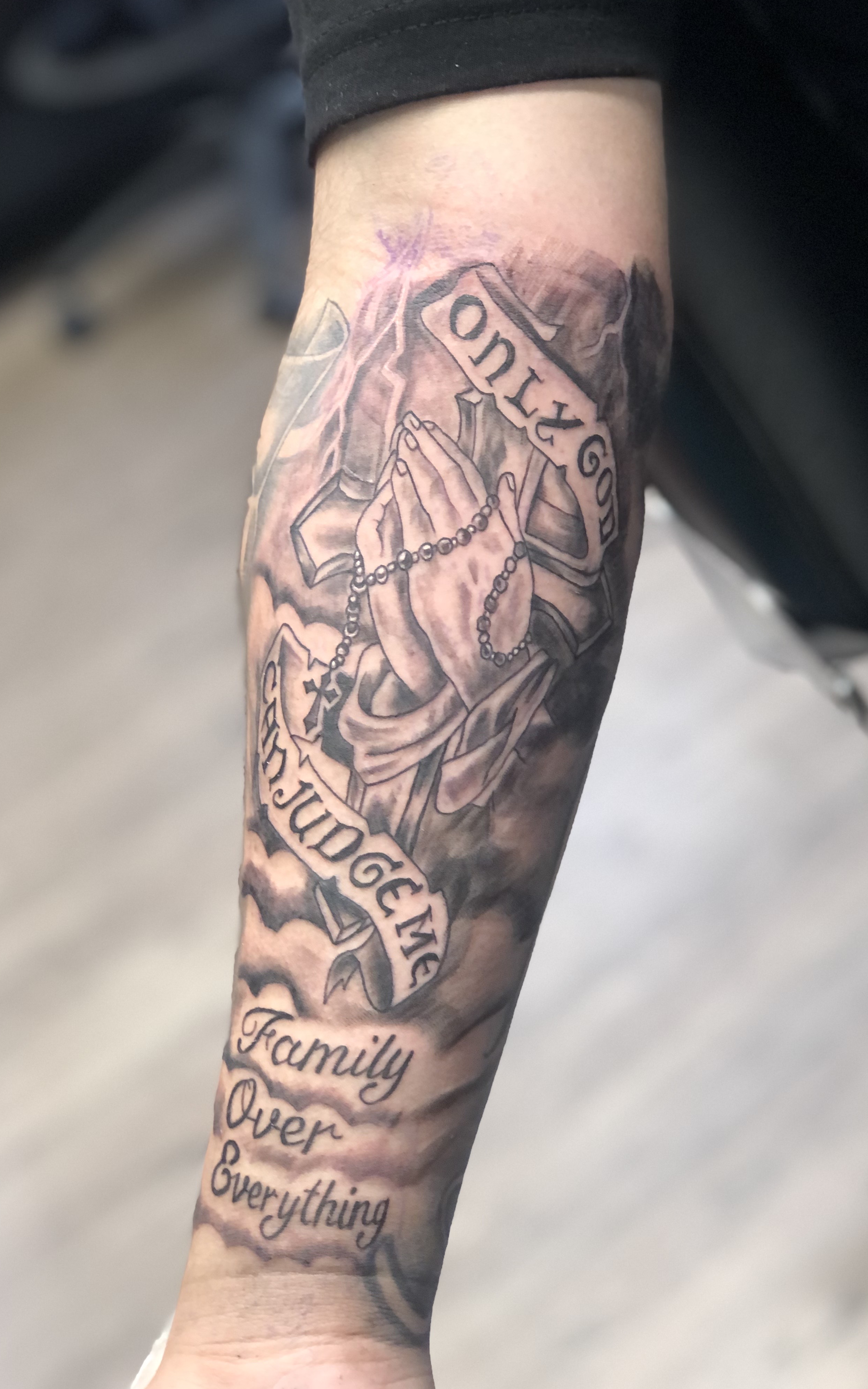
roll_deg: +25.9
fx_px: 2309
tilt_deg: -32.9
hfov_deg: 21.3
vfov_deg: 33.5
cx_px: 488
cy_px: 692
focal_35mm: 61
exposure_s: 1/30
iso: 200
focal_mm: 6.6
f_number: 2.8
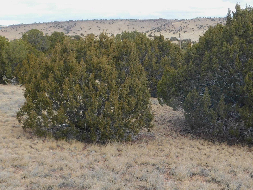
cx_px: 178
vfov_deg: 25.1
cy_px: 58
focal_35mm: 58
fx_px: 424
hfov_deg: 32.8
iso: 125
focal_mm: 6.3
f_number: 3.5
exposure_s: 1/400
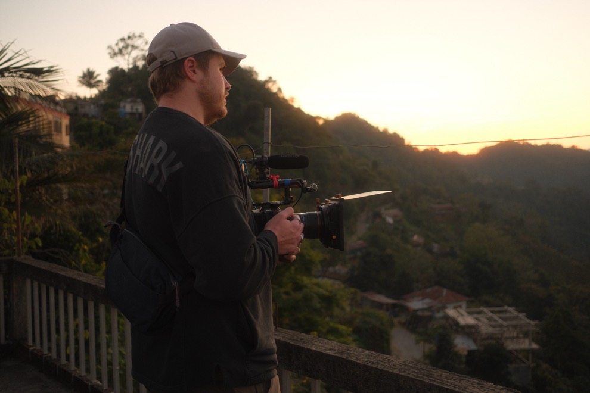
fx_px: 574
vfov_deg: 37.9
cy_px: 196
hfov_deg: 54.4
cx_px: 295
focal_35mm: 35
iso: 400
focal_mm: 23
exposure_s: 1/125
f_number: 2
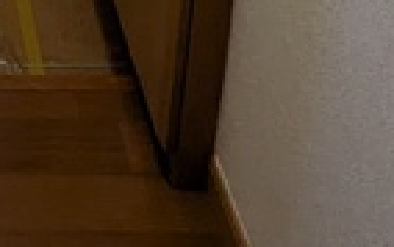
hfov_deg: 18.9
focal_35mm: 100
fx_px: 1075
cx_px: -147
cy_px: -588
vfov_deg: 9.2
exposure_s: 1/50
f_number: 2.2
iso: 218
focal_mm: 1.83
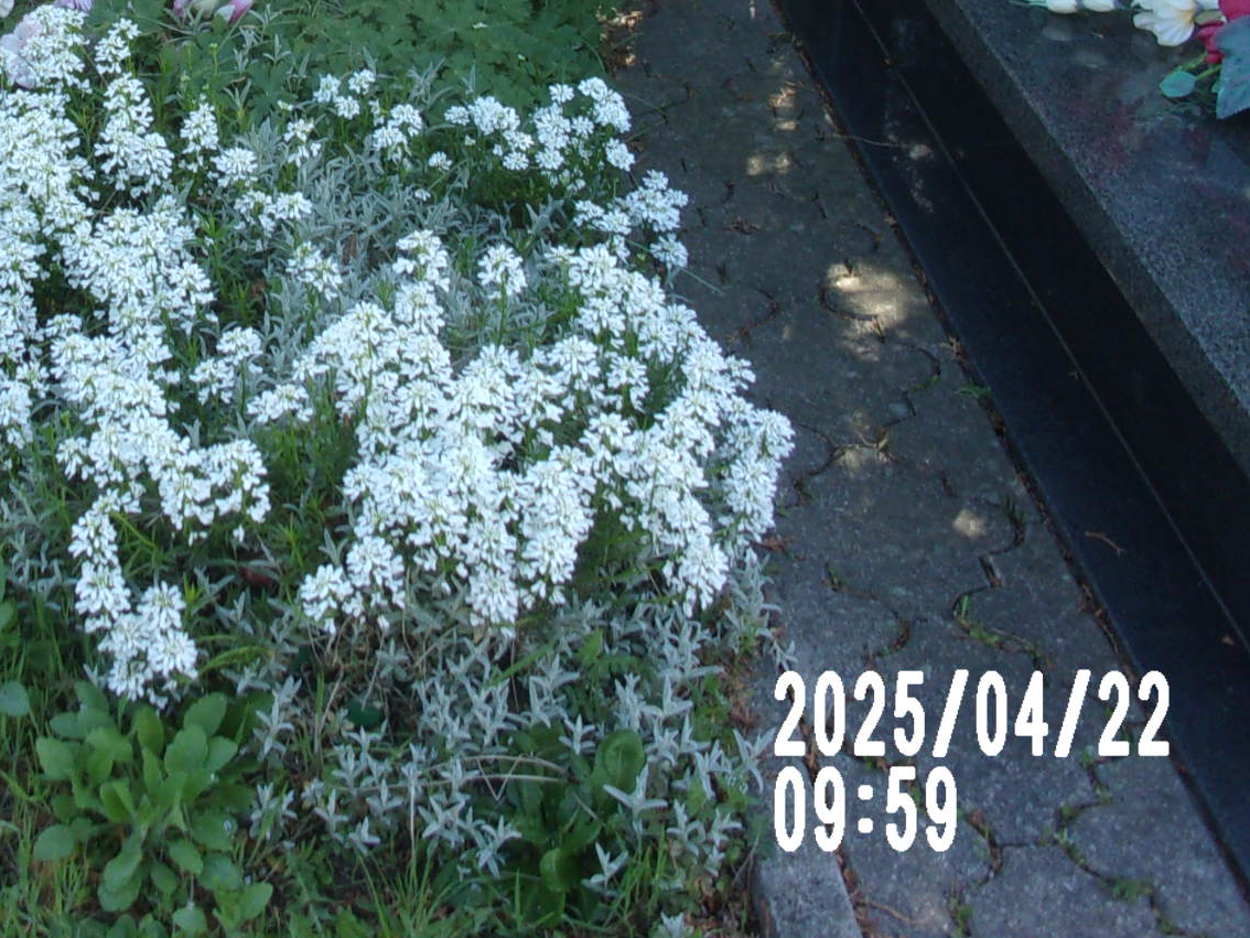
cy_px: -73
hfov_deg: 29.2
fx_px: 2312
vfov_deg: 21.8
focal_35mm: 64
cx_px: 158
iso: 80
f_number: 3.9
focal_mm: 5.1
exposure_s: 1/90
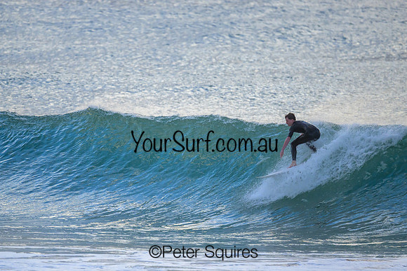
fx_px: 9046
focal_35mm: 800
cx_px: 204
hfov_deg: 2.6
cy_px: 136
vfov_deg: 1.7
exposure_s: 1/2500
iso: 2000
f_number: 6.3
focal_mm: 800
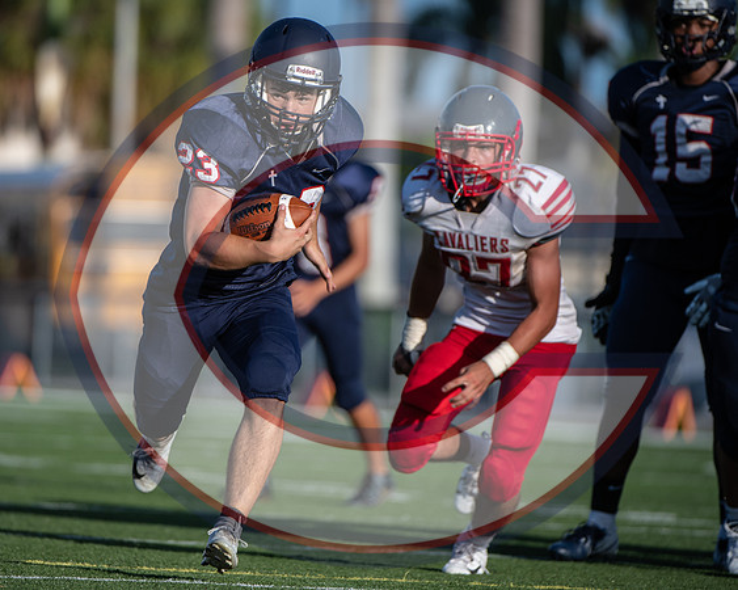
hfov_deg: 4.7
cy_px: 282
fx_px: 8934
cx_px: 269
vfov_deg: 3.8
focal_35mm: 409
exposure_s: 1/1000
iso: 125
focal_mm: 330
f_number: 4
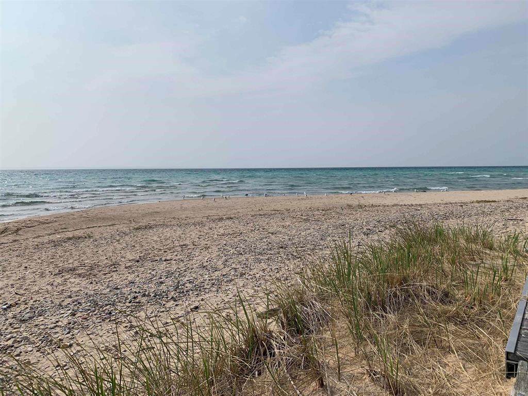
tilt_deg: -2.8
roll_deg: -0.2
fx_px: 397
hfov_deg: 67.3
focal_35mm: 26
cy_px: 198
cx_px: 264
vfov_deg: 53.1
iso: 25
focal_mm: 4.25
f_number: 1.8
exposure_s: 1/5714
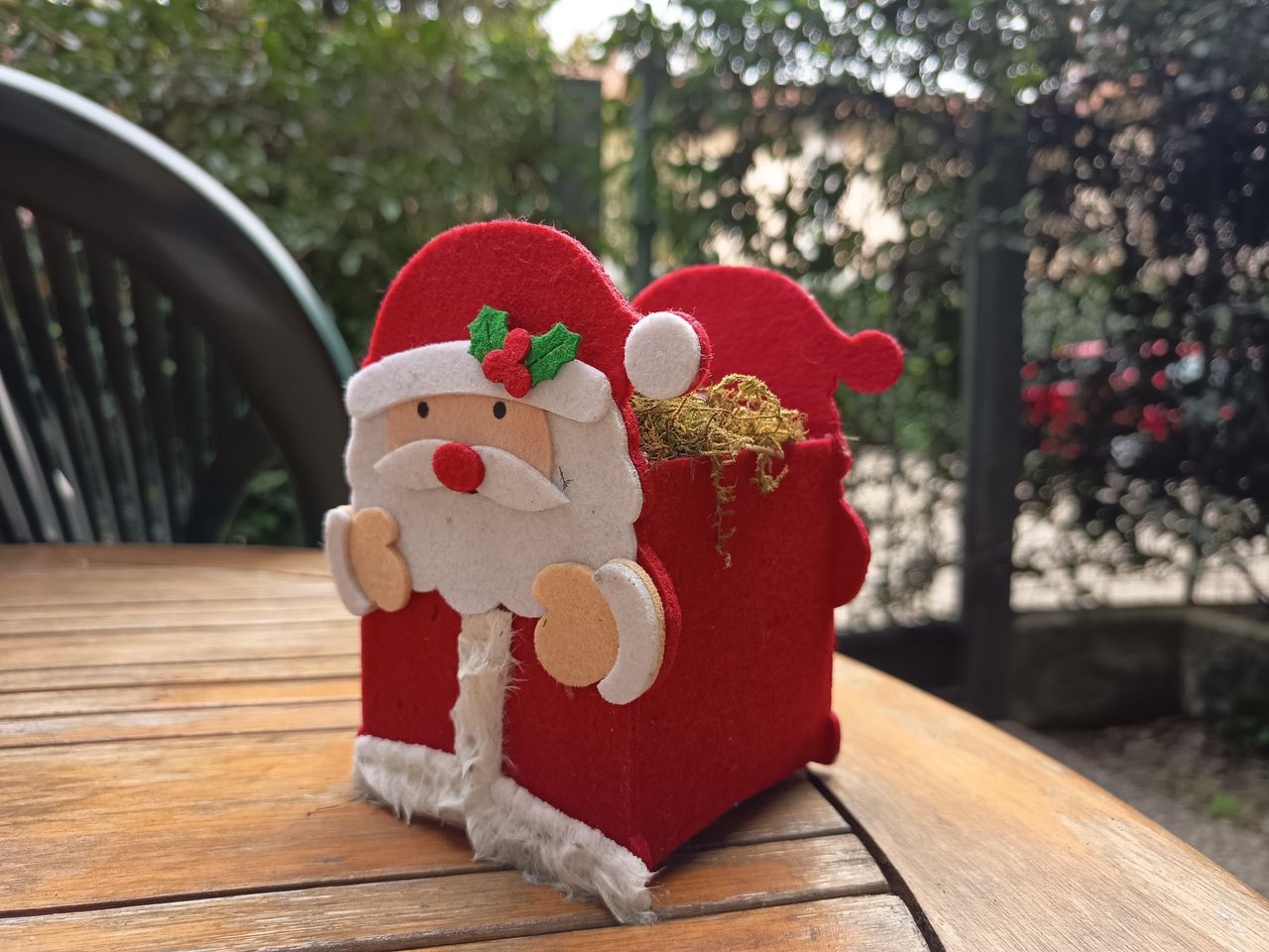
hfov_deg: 71.6
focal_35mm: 24
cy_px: 476
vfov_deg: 56.8
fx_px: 880
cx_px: 634
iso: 269
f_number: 1.7
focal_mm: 5.27
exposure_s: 1/100
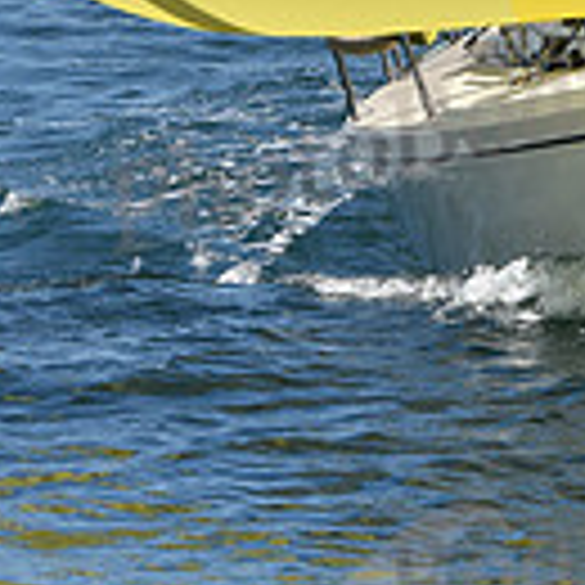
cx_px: 976
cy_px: -160
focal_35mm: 303
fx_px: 5793
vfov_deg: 5.7
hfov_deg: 5.7
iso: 250
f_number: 10
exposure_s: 1/800
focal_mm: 80
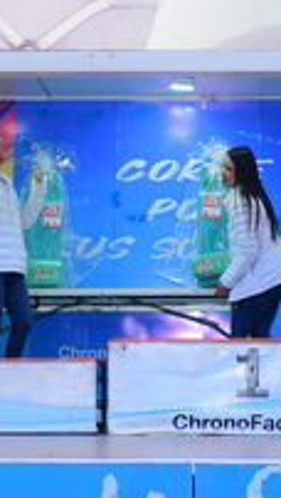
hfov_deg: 11.1
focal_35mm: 109
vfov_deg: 19.6
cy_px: 250
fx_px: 1440
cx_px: 224
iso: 400
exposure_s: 1/160
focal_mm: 35
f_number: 2.8
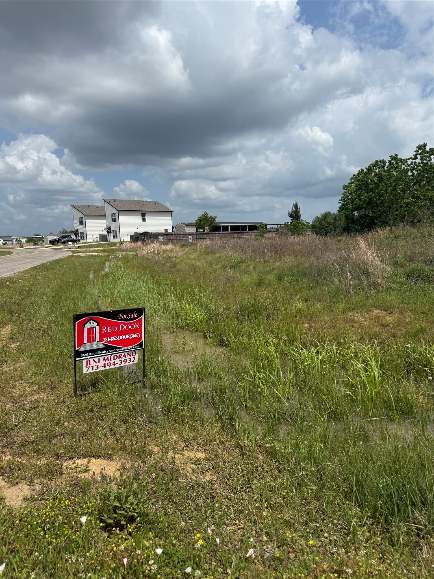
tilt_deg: -7.0
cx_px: 217
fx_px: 401
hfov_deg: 56.8
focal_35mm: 24
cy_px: 290
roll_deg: +1.7
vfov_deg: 71.6
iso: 80
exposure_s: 1/8130
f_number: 1.78
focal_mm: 6.76
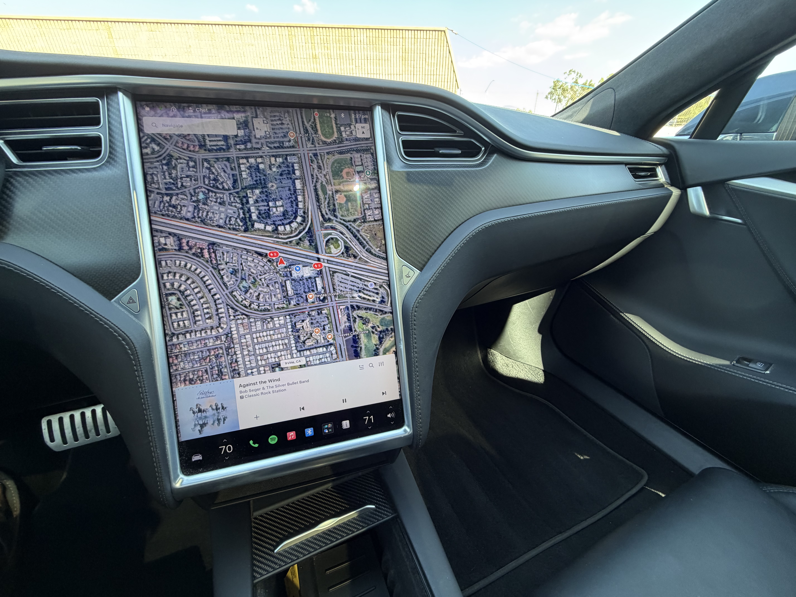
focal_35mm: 14
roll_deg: +1.0
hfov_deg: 102.1
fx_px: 322
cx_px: 398
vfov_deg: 85.7
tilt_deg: -29.4
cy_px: 298
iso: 160
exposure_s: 1/101
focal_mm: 2.22
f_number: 2.2
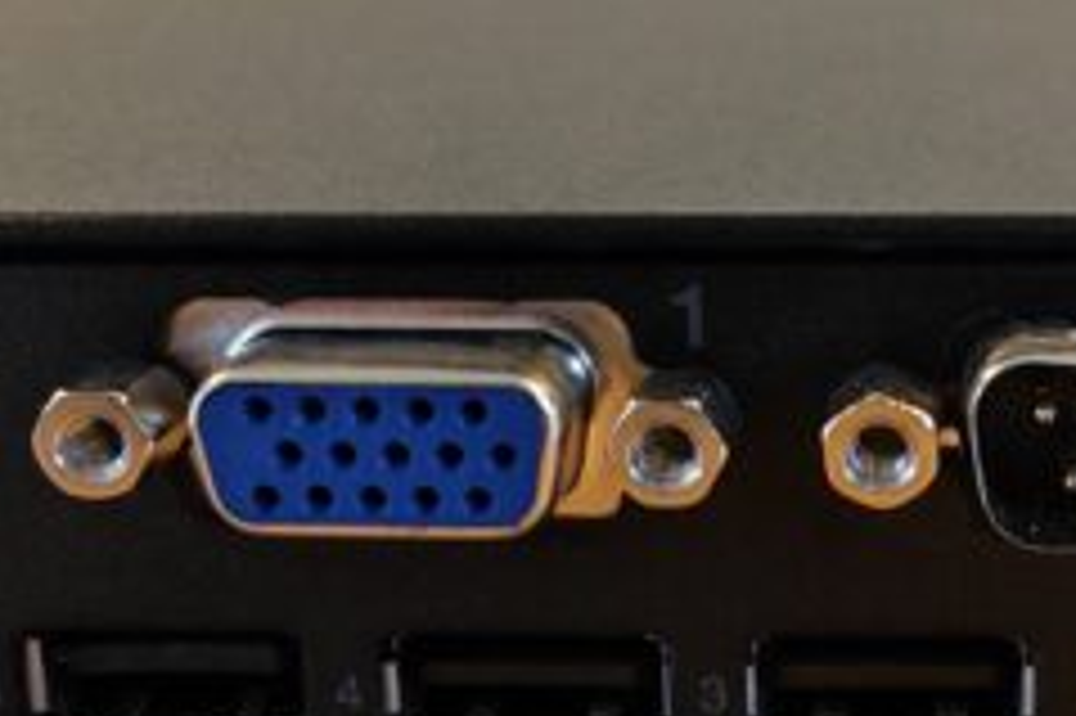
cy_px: 635
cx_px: 986
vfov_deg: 22.1
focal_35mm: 60
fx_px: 1792
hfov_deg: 31.7
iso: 160
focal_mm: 1.82
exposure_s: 1/50
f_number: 2
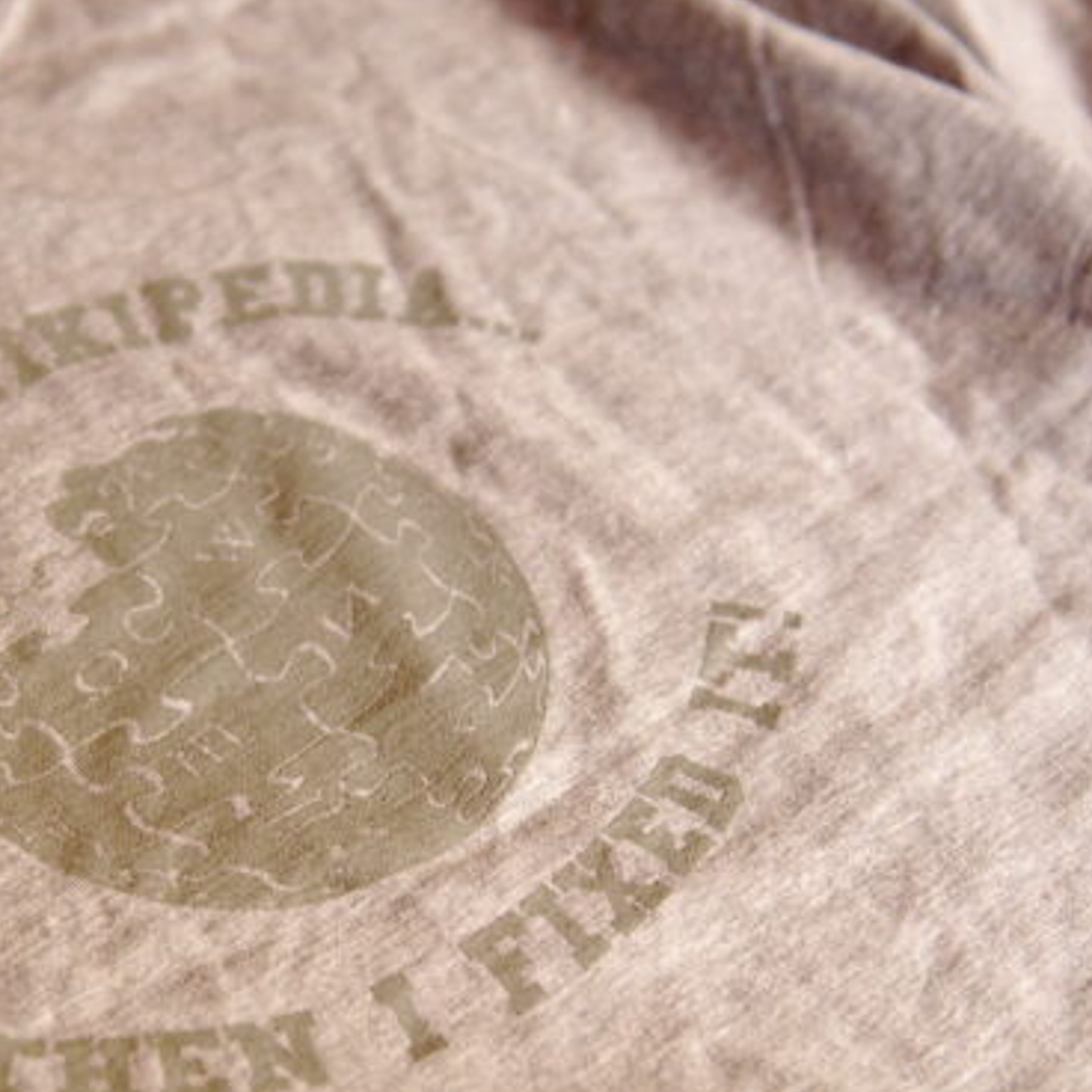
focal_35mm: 78
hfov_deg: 22.0
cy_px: 731
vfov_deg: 22.1
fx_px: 2784
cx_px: 303
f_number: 3.5
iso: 640
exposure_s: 1/125
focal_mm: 44
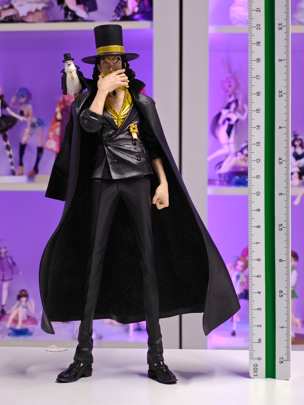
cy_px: 202
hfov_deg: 18.4
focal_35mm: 80
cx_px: 152
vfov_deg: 24.4
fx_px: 937
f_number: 2.4
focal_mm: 7.48
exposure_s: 1/14.1
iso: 400
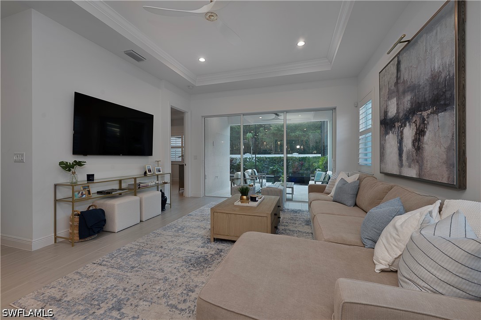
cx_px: 240
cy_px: 160
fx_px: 187
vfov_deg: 81.1
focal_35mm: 14
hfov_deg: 104.3
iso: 100
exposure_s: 1/5
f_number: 8
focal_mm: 14
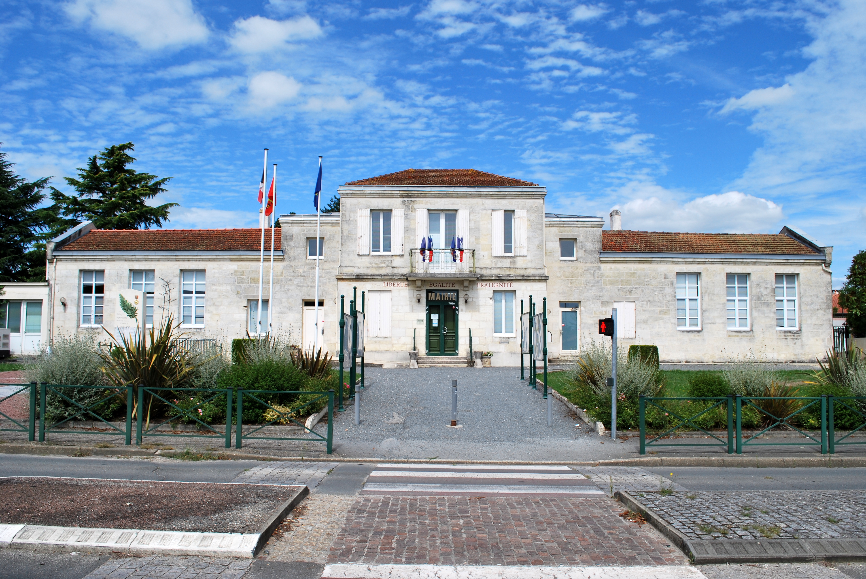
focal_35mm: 27
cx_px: 433
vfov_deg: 48.0
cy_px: 290
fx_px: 650
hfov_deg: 67.3
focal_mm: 18
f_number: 9
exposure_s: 1/320
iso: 100
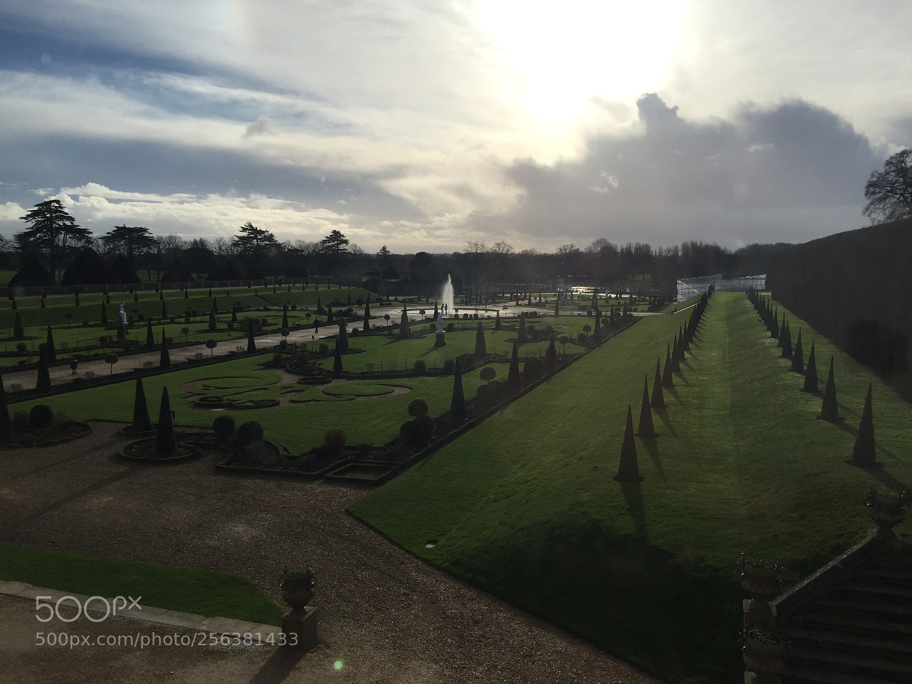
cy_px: 342
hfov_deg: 61.7
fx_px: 764
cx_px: 456
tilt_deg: -4.6
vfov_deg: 48.2
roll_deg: -1.0
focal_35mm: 29
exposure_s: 1/4405
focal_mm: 4.15
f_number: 2.2
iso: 32
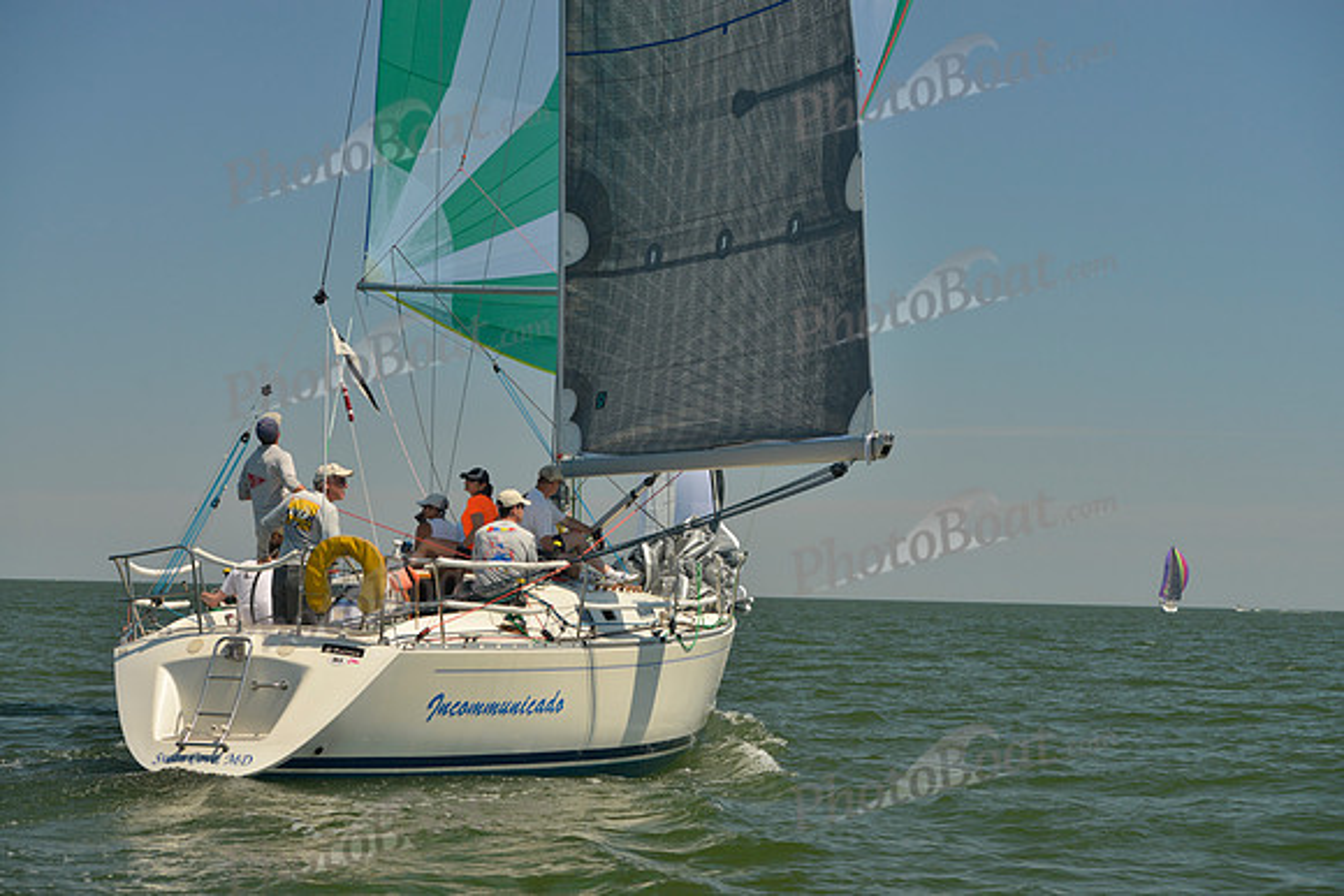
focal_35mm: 75
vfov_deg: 18.2
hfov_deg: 27.0
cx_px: 672
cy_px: 448
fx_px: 2801
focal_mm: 75
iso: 200
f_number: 6.3
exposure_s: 1/800
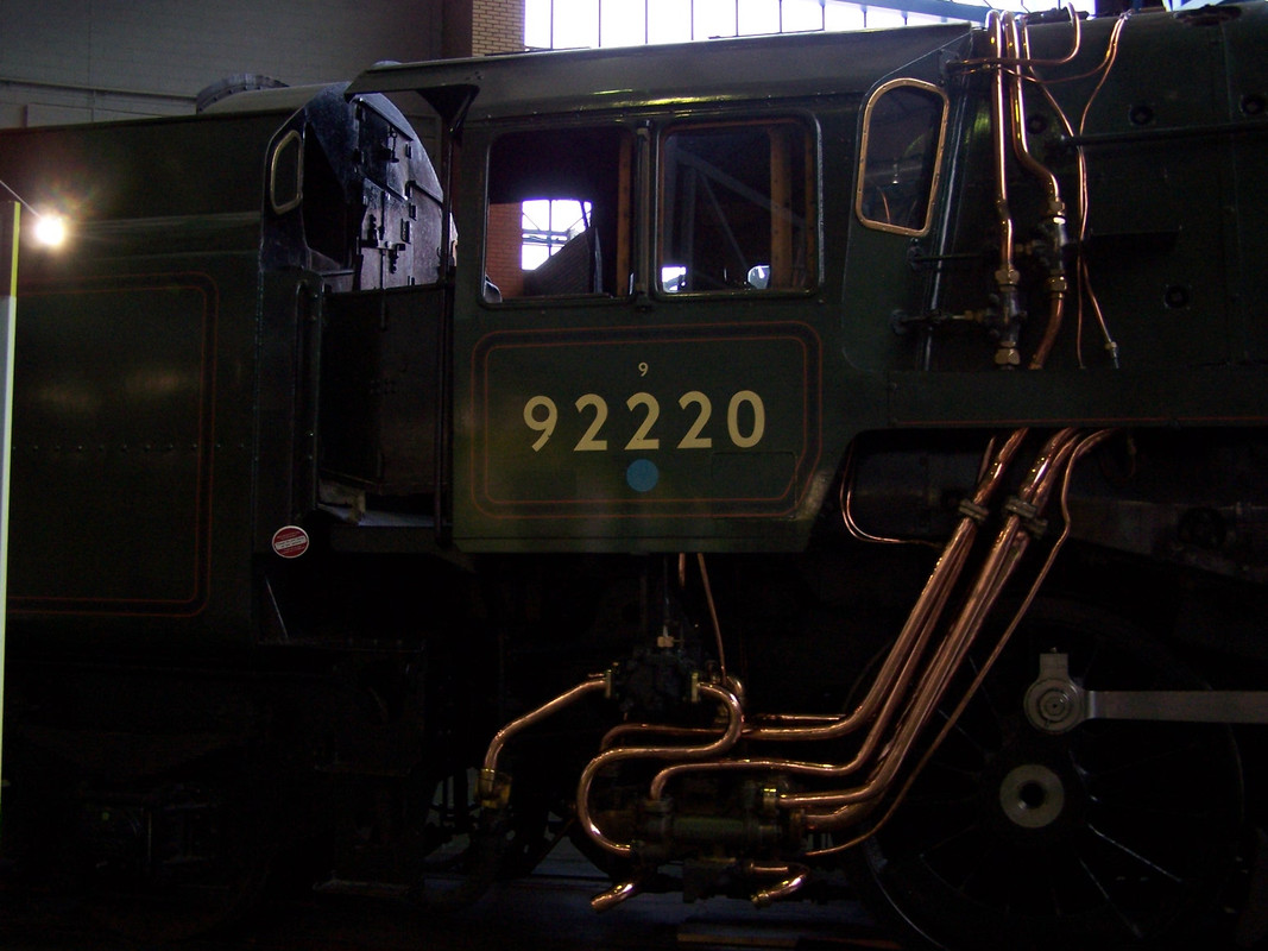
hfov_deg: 49.0
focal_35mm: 38
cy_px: 476
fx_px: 1392
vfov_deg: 37.7
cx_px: 634
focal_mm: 6.3
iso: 140
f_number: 2.8
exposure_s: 1/30
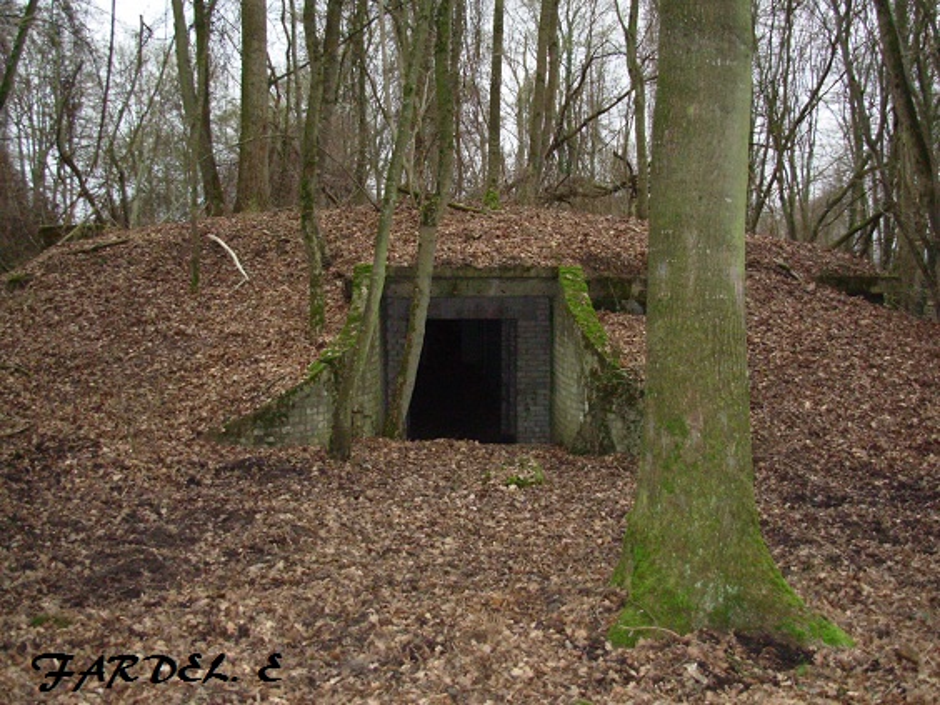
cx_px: 470
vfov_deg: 37.7
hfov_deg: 49.0
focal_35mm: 38
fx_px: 1032
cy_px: 352
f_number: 2.9
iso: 200
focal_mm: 6.3
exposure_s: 1/128
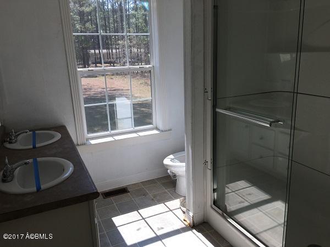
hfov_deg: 61.7
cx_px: 165
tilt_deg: -13.2
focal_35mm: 29
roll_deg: +1.0
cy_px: 124
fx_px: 276
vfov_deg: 48.2
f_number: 2.2
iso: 25
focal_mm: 4.15
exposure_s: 1/422
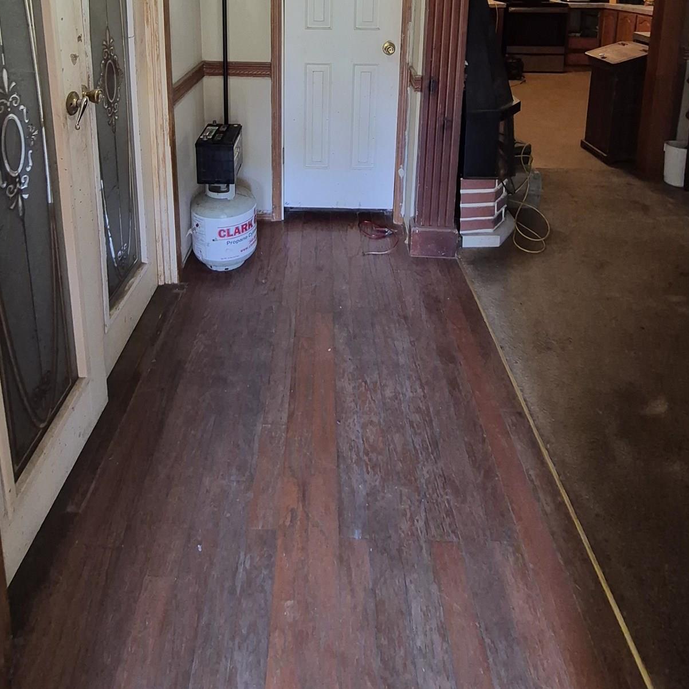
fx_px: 495
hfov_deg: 69.5
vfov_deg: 58.8
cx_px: 321
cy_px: 62
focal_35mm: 22
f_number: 2.2
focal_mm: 1.74
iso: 500
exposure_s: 1/60
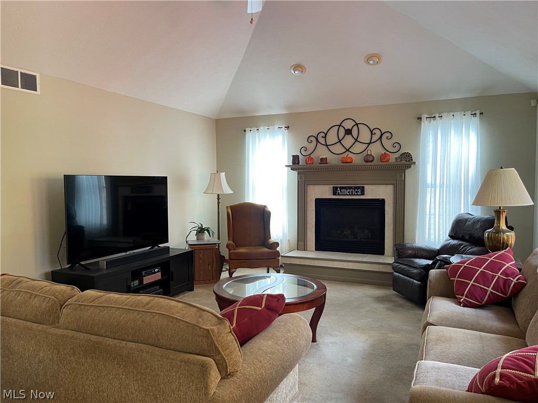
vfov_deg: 53.1
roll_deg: +0.6
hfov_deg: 67.3
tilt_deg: -3.5
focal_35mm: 26
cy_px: 202
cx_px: 269
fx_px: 404
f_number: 1.6
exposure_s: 1/60
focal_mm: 5.1
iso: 125
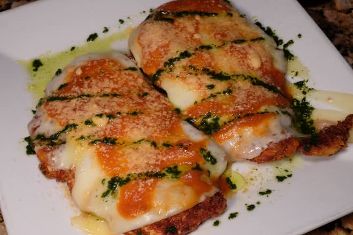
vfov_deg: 28.1
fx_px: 471
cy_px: 118
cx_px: 176
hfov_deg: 41.1
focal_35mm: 48
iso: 1000
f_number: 11
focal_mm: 32
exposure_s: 1/40
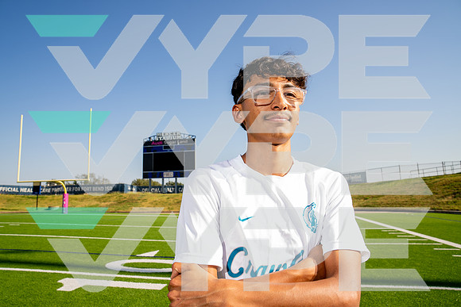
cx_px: 230
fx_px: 307
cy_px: 154
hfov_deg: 73.7
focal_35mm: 24
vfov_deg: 53.2
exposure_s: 1/125
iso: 50
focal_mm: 24
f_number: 7.1
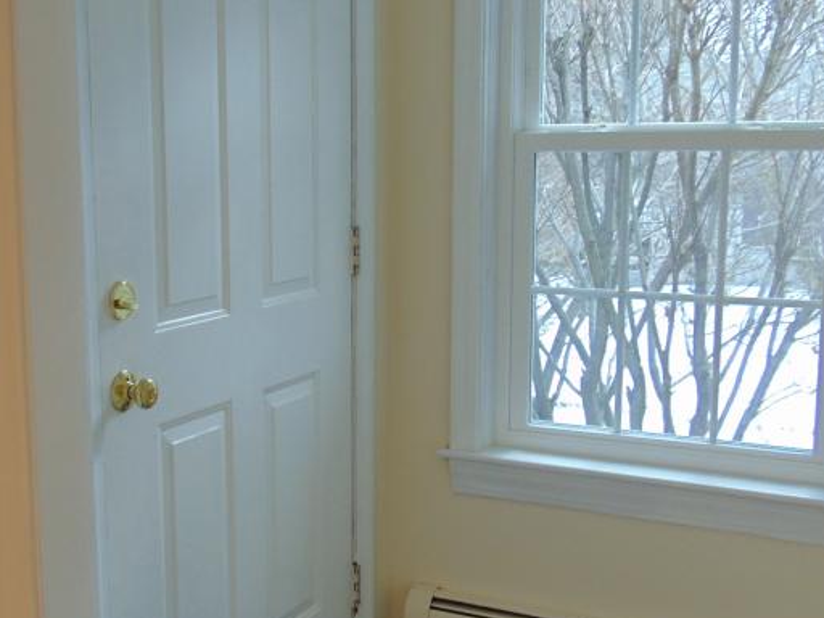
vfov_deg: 29.1
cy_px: 359
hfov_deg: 37.8
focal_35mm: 50
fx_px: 1190
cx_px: 282
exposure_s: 1/50
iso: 80
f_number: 3
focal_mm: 4.5
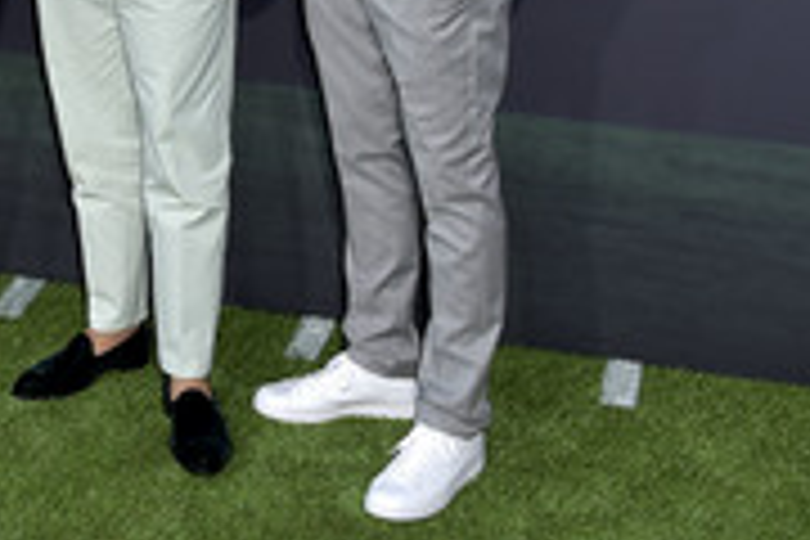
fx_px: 1800
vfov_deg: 16.4
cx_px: -108
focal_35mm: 80
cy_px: -112
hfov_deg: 23.6
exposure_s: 1/250
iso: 400
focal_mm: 32
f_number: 6.3
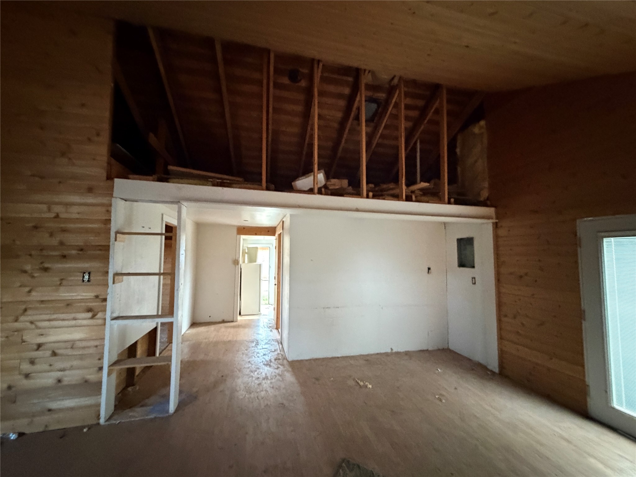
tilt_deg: +3.6
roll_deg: -1.1
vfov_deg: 85.7
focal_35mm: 14
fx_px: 257
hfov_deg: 102.1
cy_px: 238
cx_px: 318
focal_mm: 2.22
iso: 1250
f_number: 2.2
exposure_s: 1/47
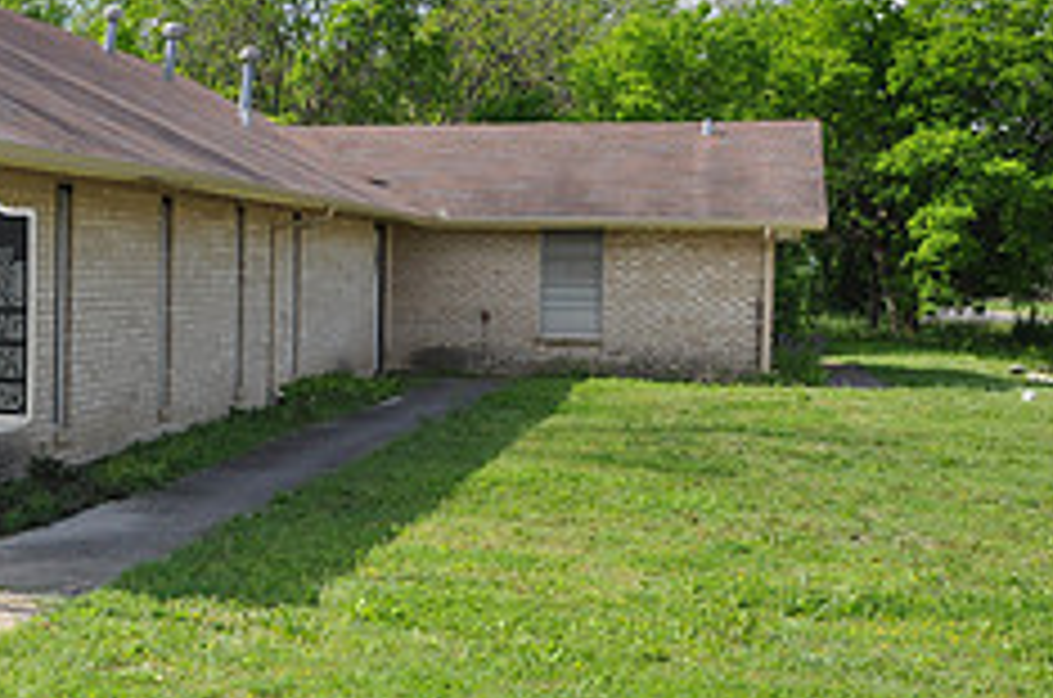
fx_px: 1956
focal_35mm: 67
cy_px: 335
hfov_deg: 27.7
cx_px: -86
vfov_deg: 20.2
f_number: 6.3
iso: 200
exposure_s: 1/160
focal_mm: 18
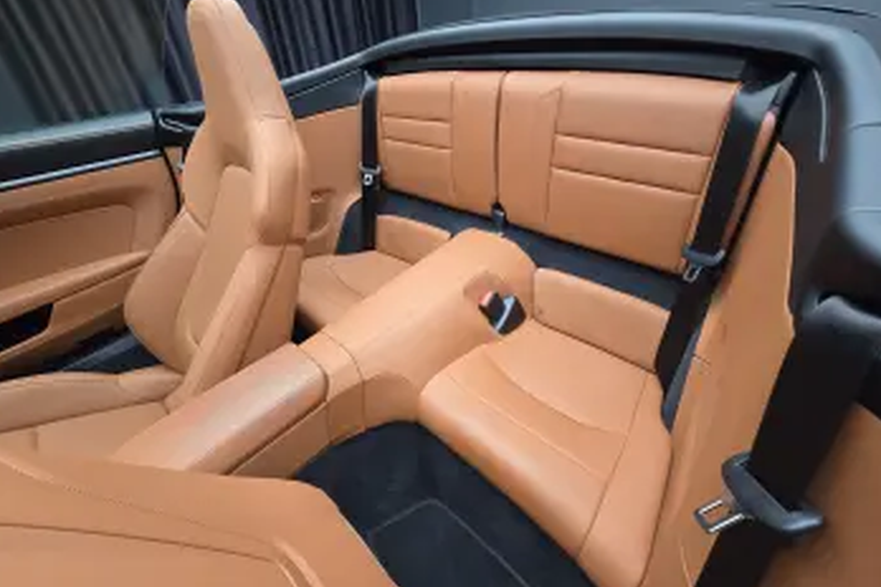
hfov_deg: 104.2
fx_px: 343
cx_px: 448
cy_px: 281
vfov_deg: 81.2
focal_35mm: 14
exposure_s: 1/100
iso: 250
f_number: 2.2
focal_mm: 2.2
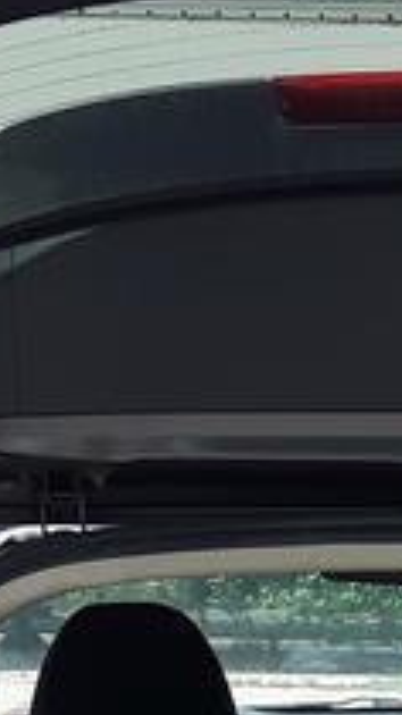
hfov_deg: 5.9
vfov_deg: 10.1
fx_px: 3907
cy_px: 1069
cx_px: 501
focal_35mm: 206
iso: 40
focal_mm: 3.7
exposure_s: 1/346
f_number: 1.9
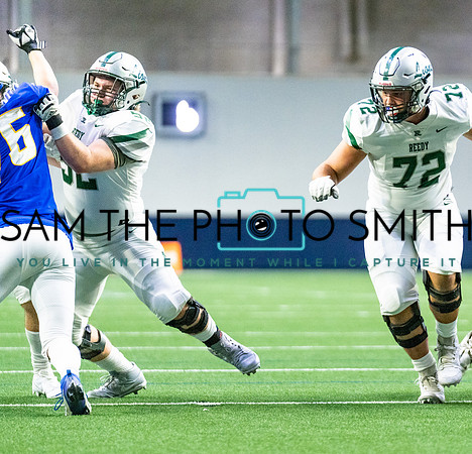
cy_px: 224
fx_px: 3533
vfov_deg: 7.4
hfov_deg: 7.6
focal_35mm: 233
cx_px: 401
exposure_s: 1/1000
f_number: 2.8
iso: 5000
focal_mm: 155
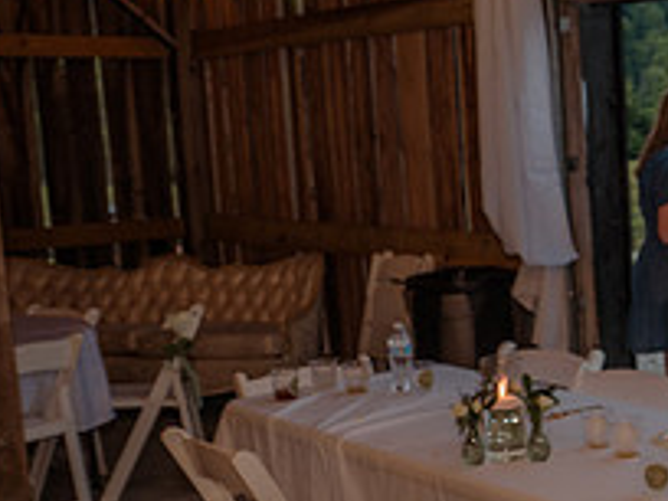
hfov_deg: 24.7
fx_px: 1293
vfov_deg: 21.9
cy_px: 295
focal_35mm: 67
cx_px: 900
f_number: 4
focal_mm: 24.5
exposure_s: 1/80
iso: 320
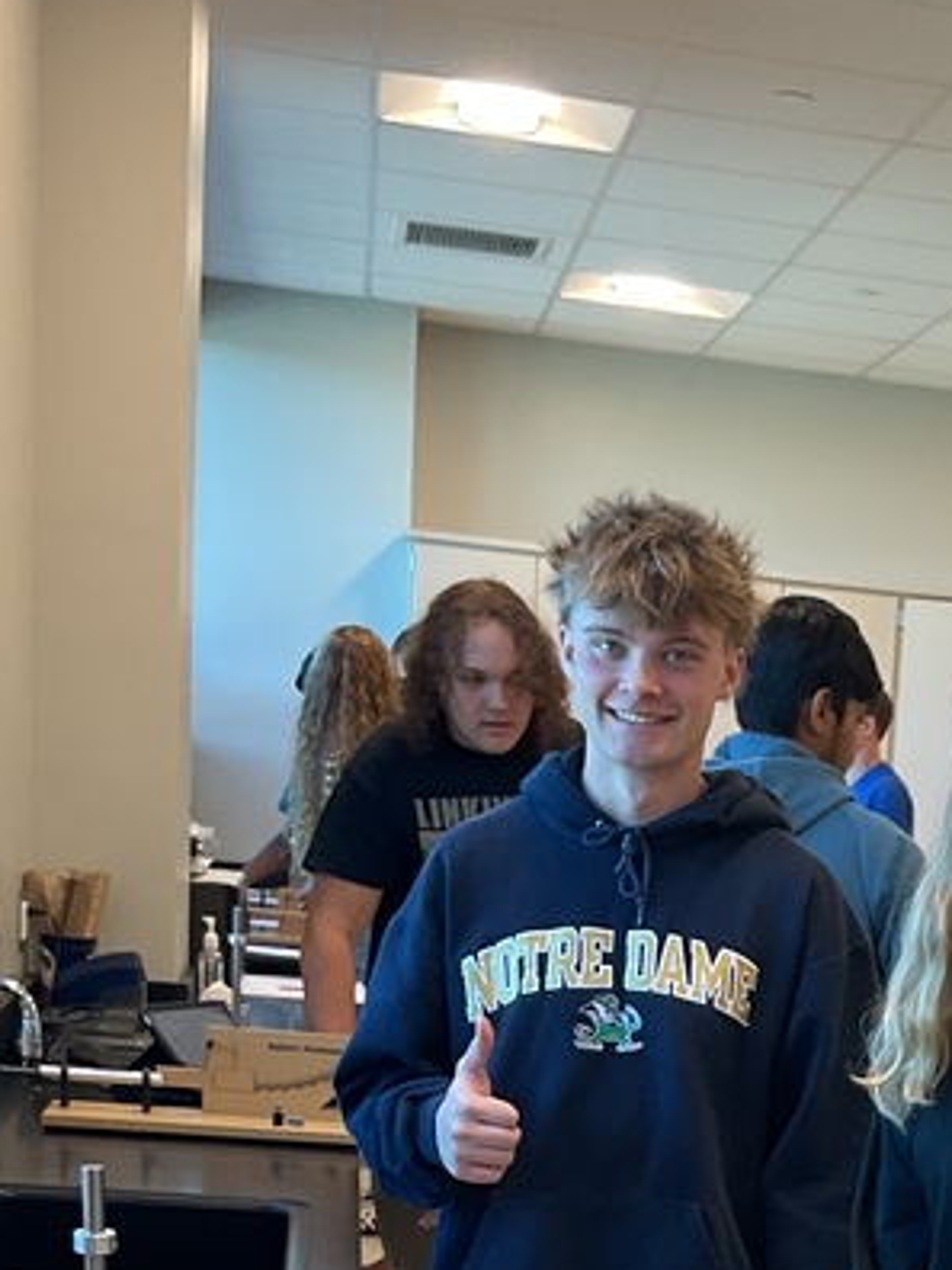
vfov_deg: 24.0
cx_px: 971
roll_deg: -3.8
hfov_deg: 19.1
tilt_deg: -14.7
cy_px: 1469
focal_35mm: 75
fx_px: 2750
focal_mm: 3
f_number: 1.8
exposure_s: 1/60
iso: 50
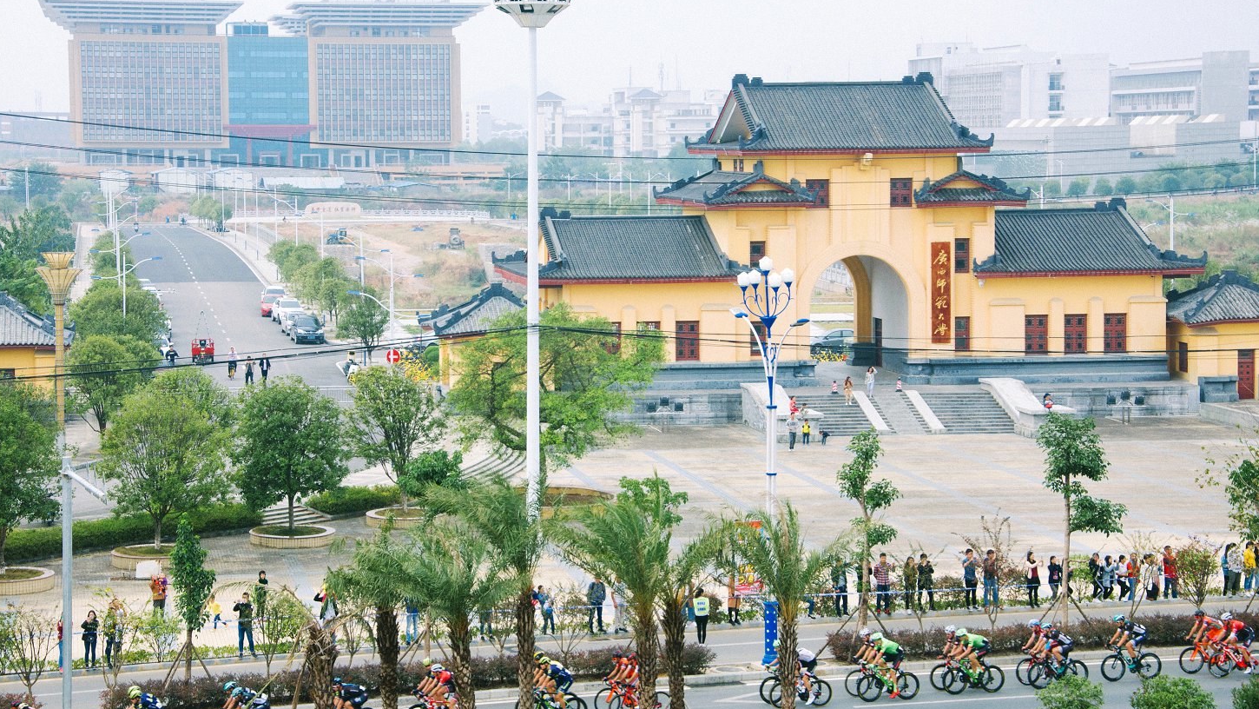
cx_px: 626
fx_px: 2638
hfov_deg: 26.8
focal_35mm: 79
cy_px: 398
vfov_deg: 15.3
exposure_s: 1/350
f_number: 9.5
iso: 400
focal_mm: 50
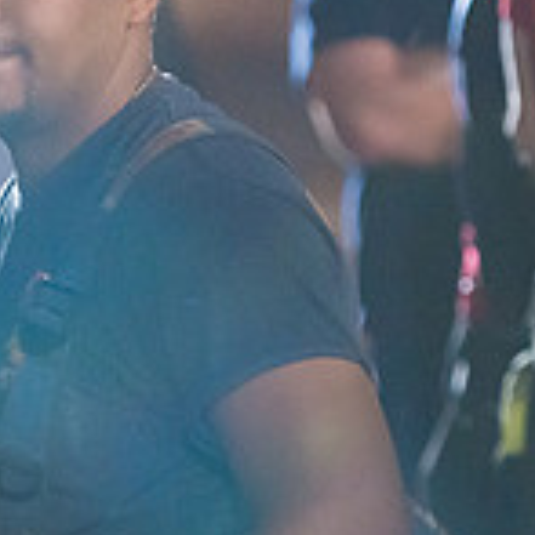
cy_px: 153
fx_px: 7309
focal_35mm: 418
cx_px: 76
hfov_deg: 4.2
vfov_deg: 4.2
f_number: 3.2
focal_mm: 125
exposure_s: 1/200
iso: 12800
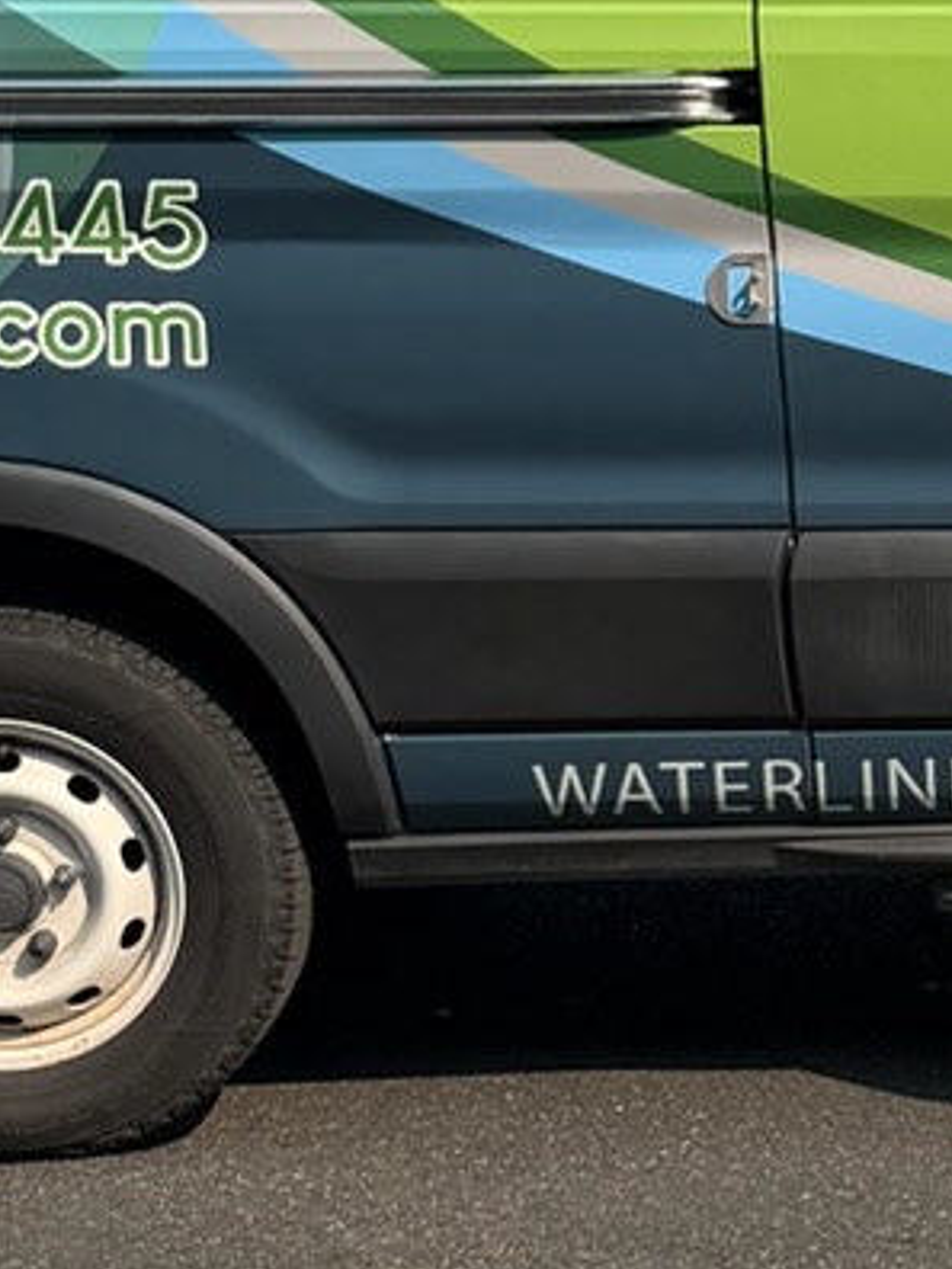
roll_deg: +2.1
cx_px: 1301
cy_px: 583
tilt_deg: -4.4
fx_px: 4547
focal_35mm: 124
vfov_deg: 15.9
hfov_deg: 11.6
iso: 80
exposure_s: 1/3759
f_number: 1.78
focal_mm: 6.76
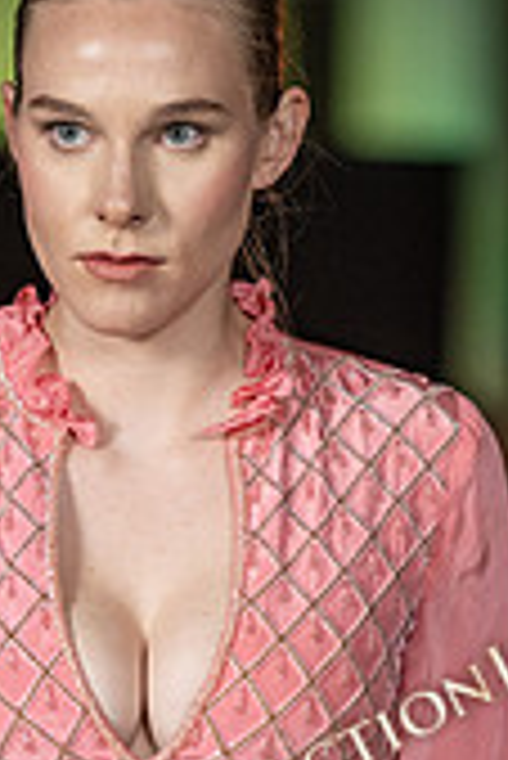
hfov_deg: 3.1
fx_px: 9294
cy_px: 751
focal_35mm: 440
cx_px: 229
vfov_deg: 4.7
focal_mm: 165
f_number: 2.8
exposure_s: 1/500
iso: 1600
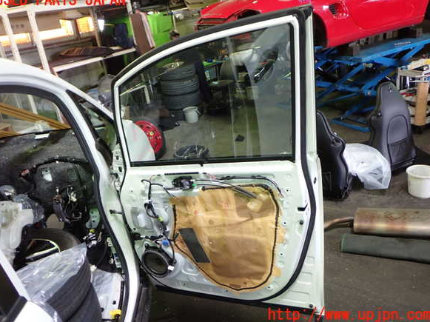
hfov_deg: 58.4
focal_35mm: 31
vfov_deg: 45.4
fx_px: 385
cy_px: 158
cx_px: 213
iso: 200
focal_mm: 5.4
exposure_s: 1/30
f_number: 2.3
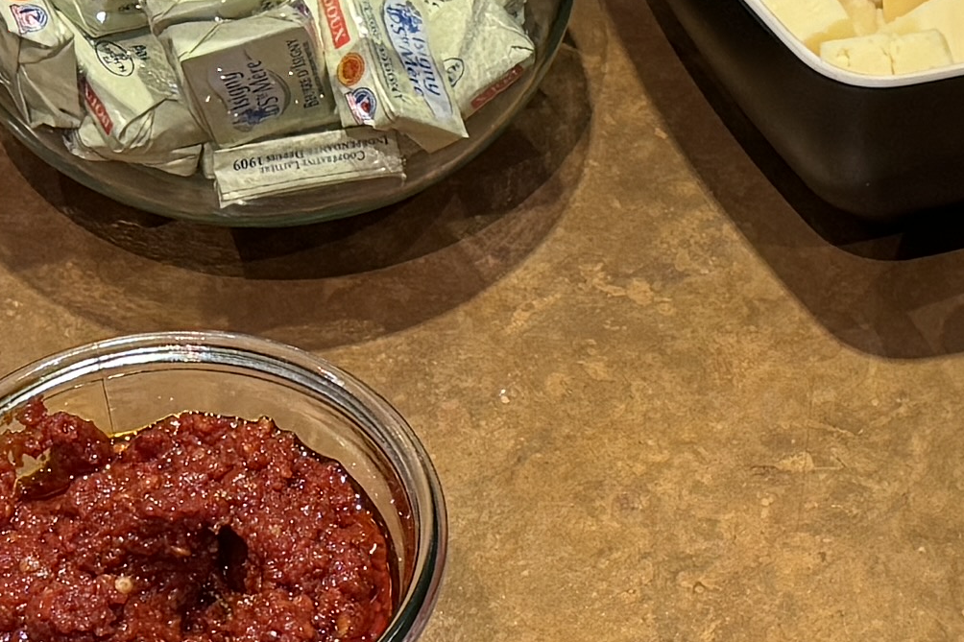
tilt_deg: -50.4
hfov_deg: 14.4
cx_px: 676
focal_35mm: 142
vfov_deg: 9.6
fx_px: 3802
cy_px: 491
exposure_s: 1/100
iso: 200
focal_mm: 6.86
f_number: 1.78
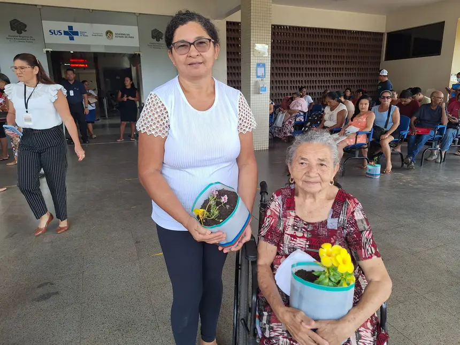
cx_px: 230
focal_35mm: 23
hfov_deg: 73.9
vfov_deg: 58.9
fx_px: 306
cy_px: 172
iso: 40
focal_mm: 5.54
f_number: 1.8
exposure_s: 1/259
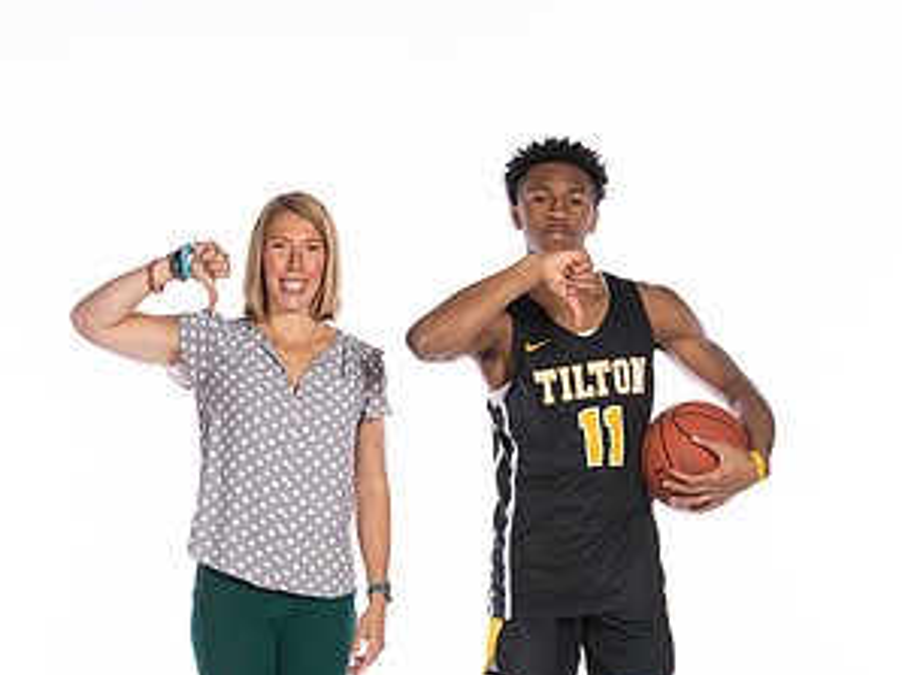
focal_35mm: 170
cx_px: 451
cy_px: 524
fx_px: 4426
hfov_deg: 11.6
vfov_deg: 8.7
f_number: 5.6
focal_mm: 78
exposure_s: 1/100
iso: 100
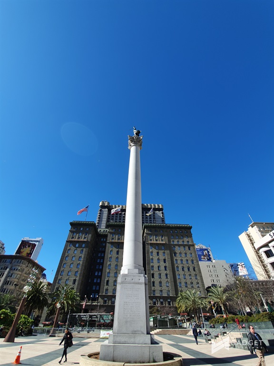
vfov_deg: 106.2
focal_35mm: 13
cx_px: 137
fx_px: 137
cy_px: 183
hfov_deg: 89.9
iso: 50
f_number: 2.2
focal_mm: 1.8
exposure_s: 1/826
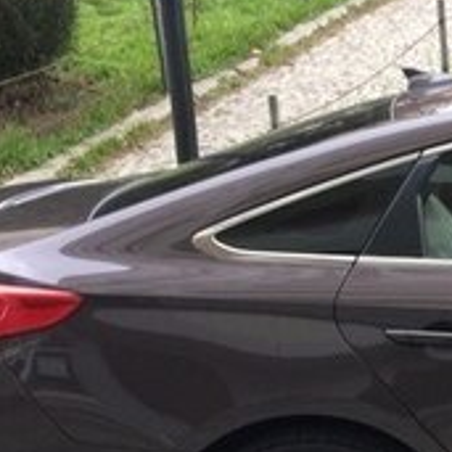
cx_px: 740
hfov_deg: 15.7
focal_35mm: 99
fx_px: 1463
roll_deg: -1.6
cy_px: 445
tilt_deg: -19.1
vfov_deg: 17.2
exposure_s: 1/50
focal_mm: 4.15
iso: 32
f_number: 2.2
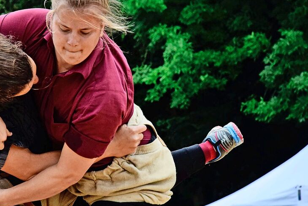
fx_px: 1771
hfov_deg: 9.9
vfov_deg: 6.6
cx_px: 95
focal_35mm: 207
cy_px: 93
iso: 450
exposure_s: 1/1000
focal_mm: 70
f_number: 4.5
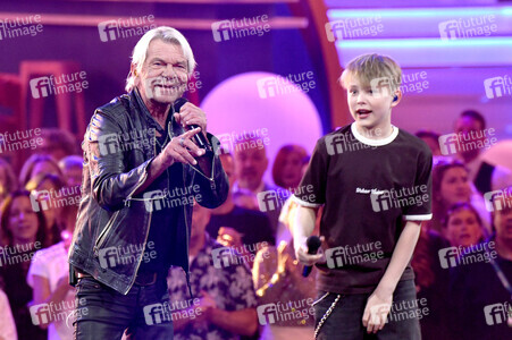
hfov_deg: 6.4
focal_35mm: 320
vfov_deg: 4.3
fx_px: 4548
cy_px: 170
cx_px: 256
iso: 3200
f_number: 6.3
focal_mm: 320
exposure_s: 1/100
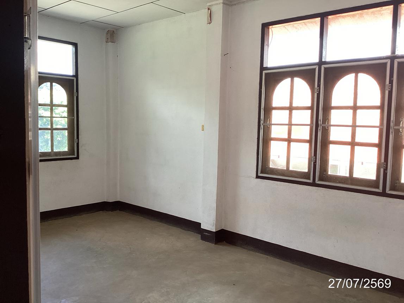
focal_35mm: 31
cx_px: 202
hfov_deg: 58.4
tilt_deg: -6.6
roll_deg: -0.9
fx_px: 362
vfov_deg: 45.4
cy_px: 152
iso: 64
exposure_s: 1/50
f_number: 2.4
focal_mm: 3.3
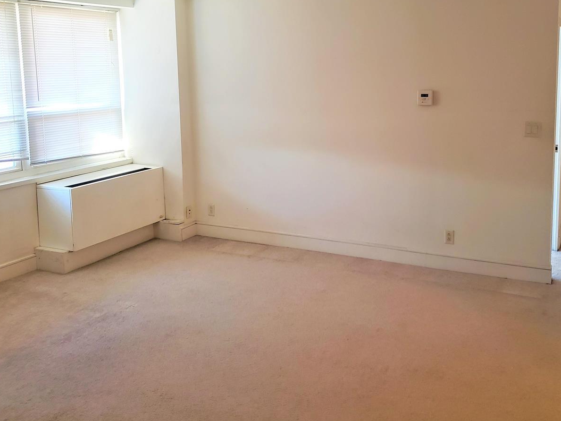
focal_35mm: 35
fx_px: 567
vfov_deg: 40.4
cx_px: 334
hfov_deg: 52.3
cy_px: 157
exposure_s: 1/60
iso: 200
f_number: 1.5
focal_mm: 4.3
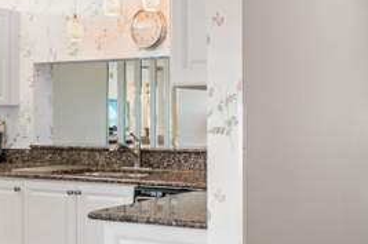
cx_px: 316
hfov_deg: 35.2
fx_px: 551
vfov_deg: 24.9
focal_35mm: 54
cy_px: 146
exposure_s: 1/2
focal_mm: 20
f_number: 8
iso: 200
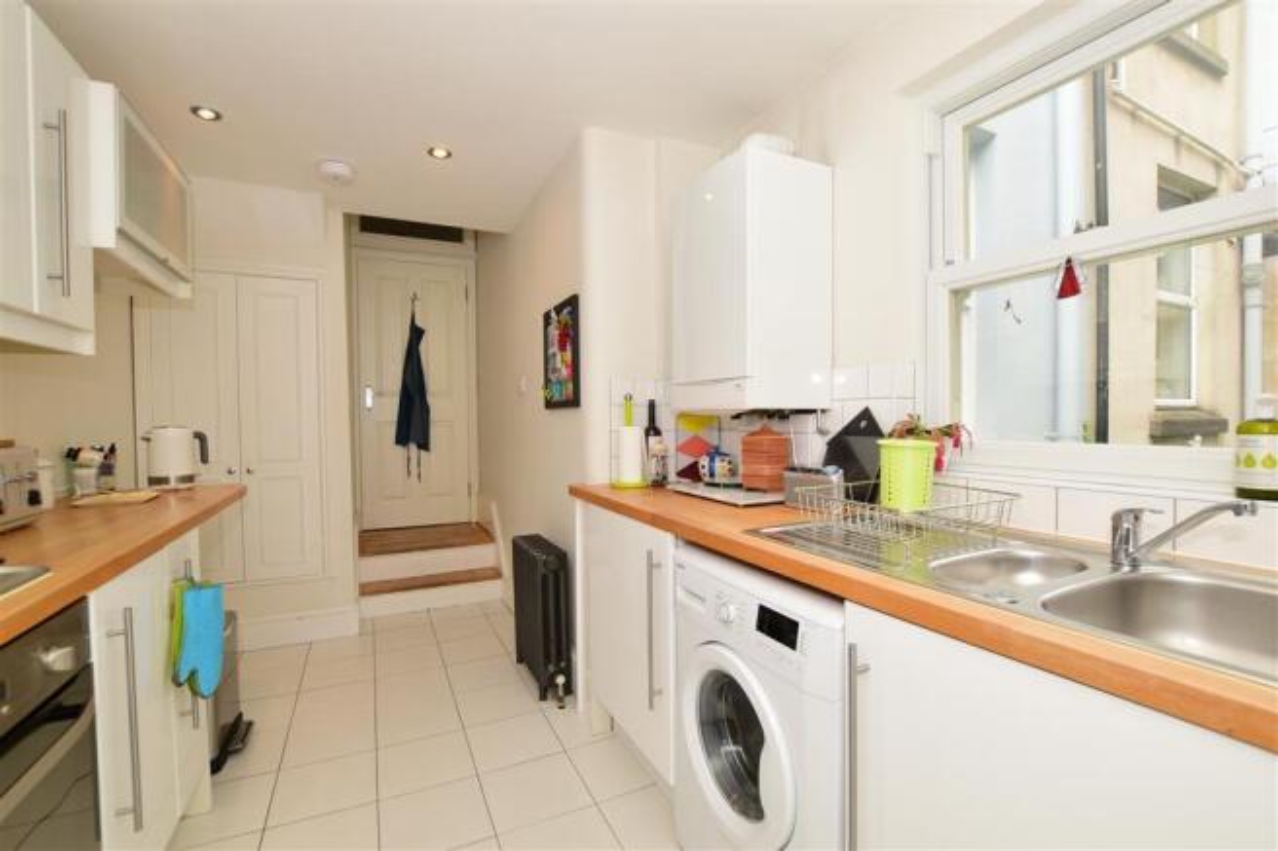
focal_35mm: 15
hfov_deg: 100.4
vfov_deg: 77.3
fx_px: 532
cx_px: 639
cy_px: 426
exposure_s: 1/80
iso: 400
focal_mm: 10
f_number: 7.1
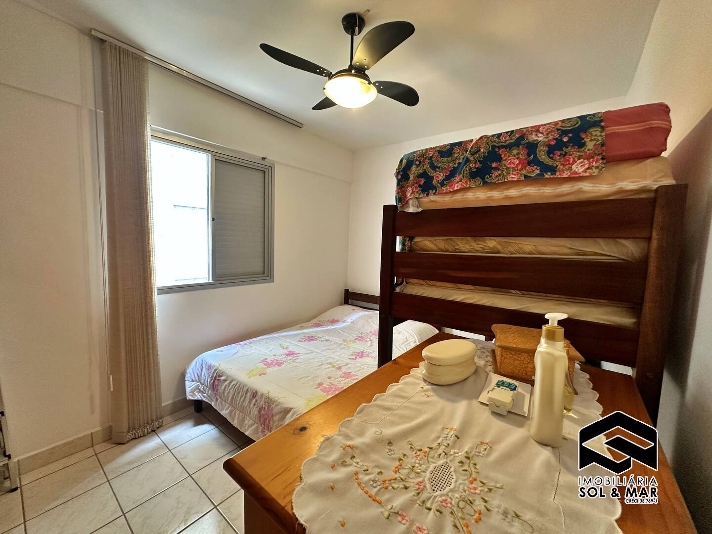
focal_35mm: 14
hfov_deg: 102.1
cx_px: 356
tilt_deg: -5.2
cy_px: 267
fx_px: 288
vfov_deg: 85.7
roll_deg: -1.7
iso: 200
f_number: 2.2
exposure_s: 1/60
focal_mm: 2.22
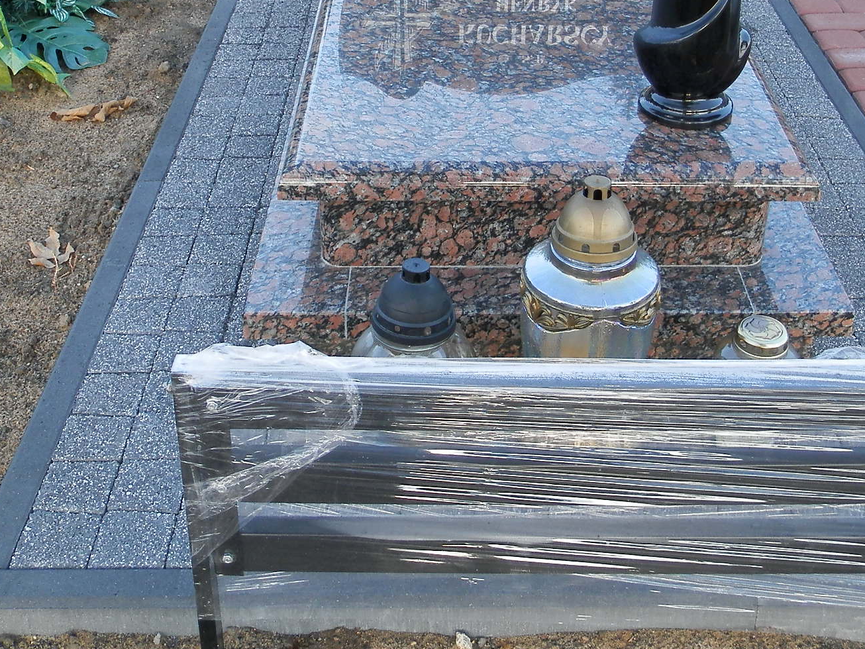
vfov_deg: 29.2
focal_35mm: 49
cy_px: 166
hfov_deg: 38.9
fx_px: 1225
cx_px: 468
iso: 80
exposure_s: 1/80
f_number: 3.1
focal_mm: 4.5
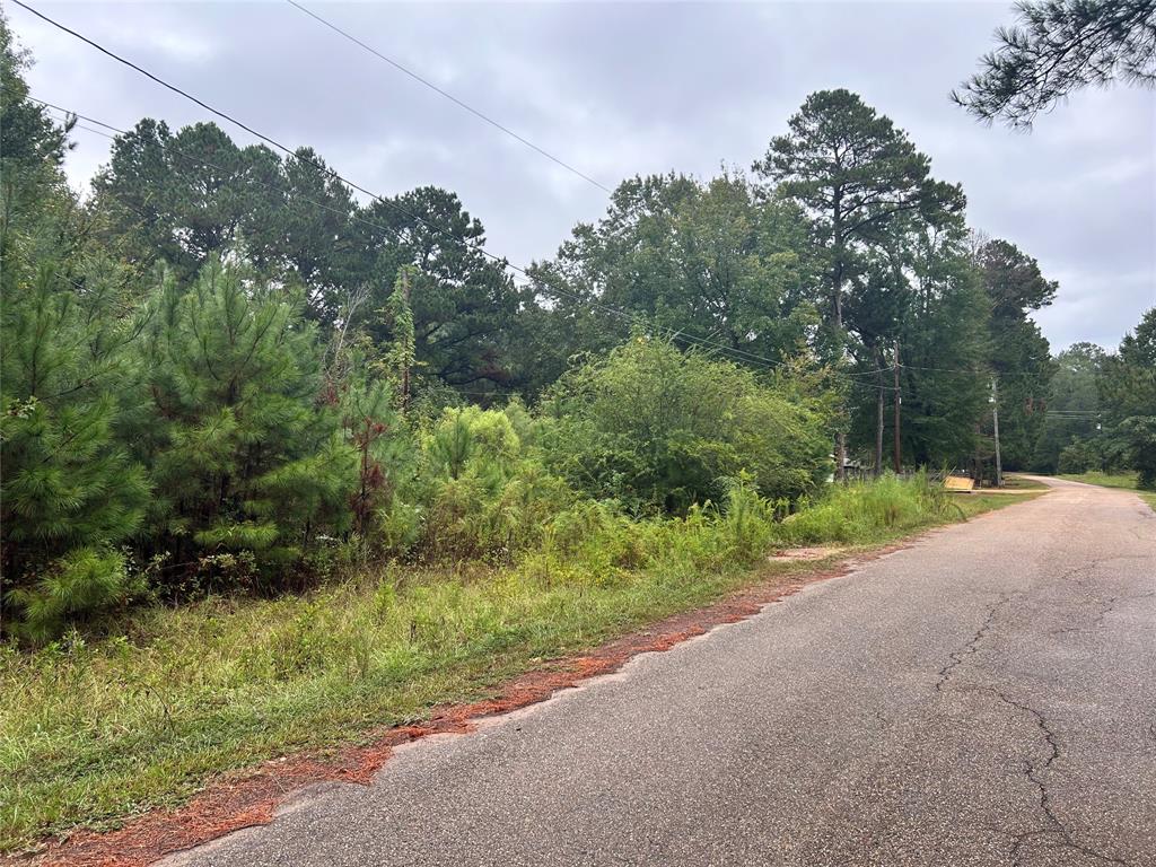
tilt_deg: -0.7
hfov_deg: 67.3
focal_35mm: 26
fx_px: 868
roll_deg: +0.4
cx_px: 578
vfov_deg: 53.1
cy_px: 434
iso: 50
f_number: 1.5
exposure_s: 1/324
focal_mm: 5.7
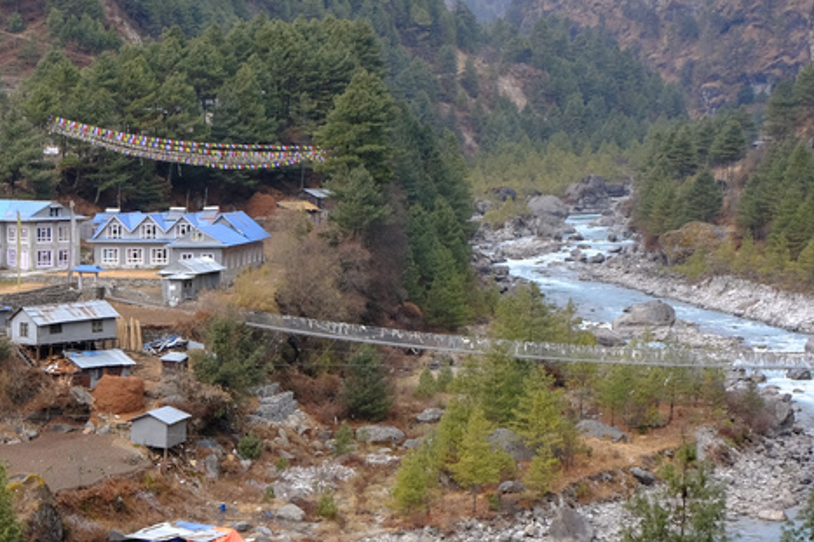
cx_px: -38
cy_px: 445
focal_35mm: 75
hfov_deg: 25.4
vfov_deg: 18.0
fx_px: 1695
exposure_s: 1/80
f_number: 5.6
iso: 400
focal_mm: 23
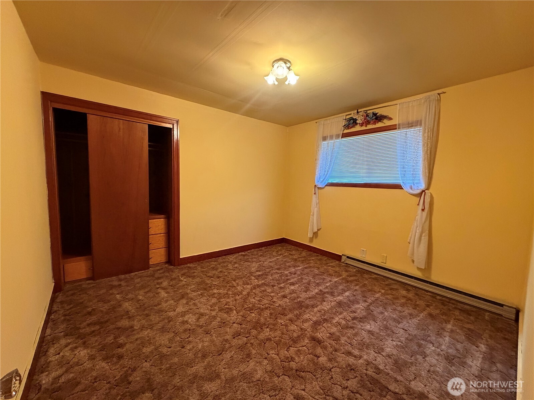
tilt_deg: -5.8
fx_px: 216
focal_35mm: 14
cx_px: 267
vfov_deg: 85.7
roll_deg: -1.6
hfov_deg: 102.1
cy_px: 200
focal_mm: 2.22
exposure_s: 1/60
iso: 500
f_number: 2.2
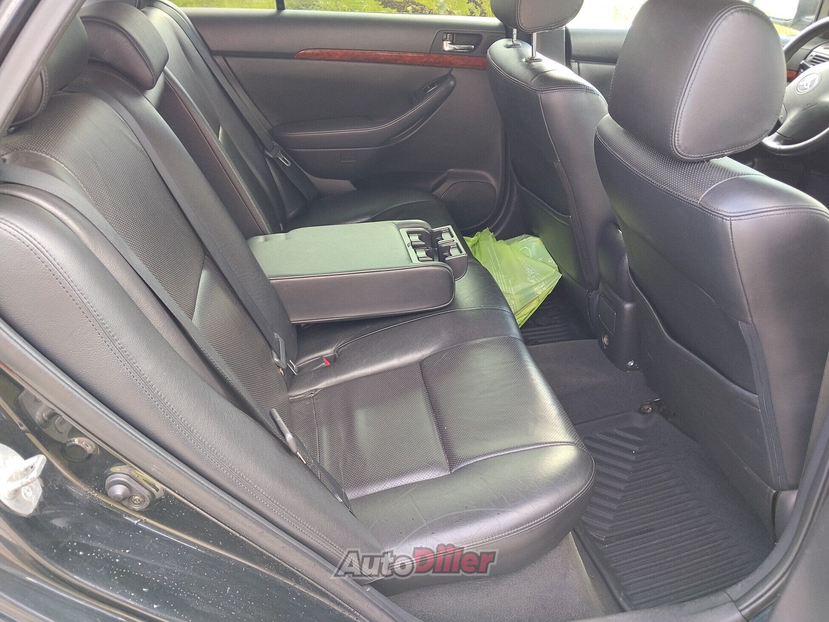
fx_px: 695
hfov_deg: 61.7
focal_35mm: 29
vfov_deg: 48.2
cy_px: 311
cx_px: 414
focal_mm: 4.22
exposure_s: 1/50
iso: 80
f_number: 1.8
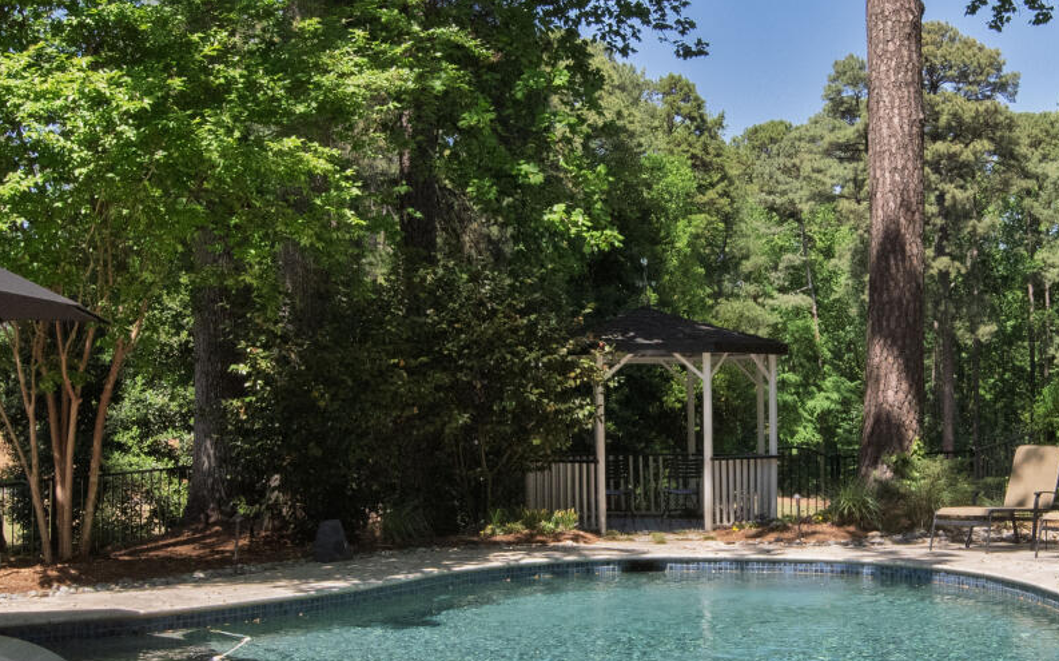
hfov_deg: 36.9
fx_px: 1558
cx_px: 751
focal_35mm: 54
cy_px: 381
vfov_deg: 23.9
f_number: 11
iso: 500
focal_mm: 14
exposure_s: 1/640
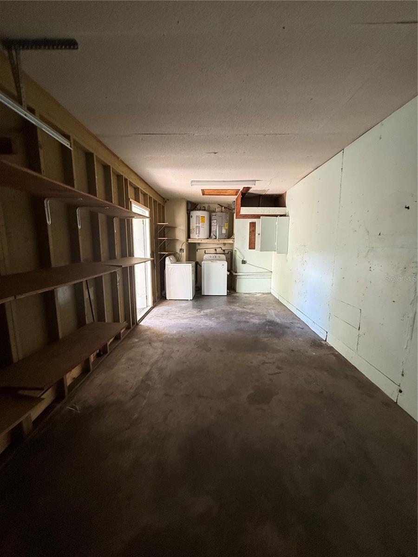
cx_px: 209
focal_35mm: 14
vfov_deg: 102.1
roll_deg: -0.8
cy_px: 278
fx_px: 225
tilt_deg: -8.5
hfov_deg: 85.7
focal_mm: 2.22
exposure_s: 1/69
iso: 320
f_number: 2.2
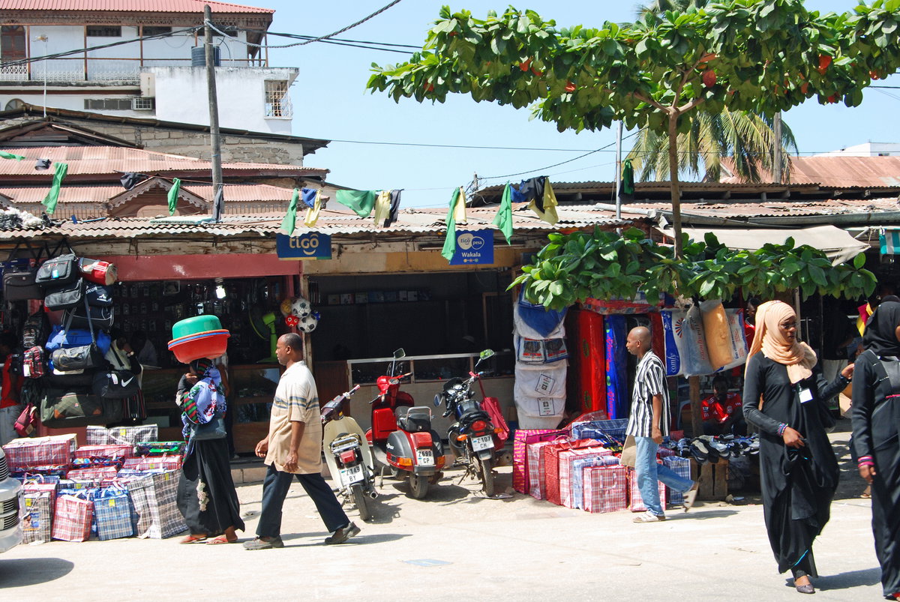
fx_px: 1314
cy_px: 301
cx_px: 450
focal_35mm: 52
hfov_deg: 37.8
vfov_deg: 25.8
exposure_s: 1/160
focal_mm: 35
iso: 250
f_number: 10
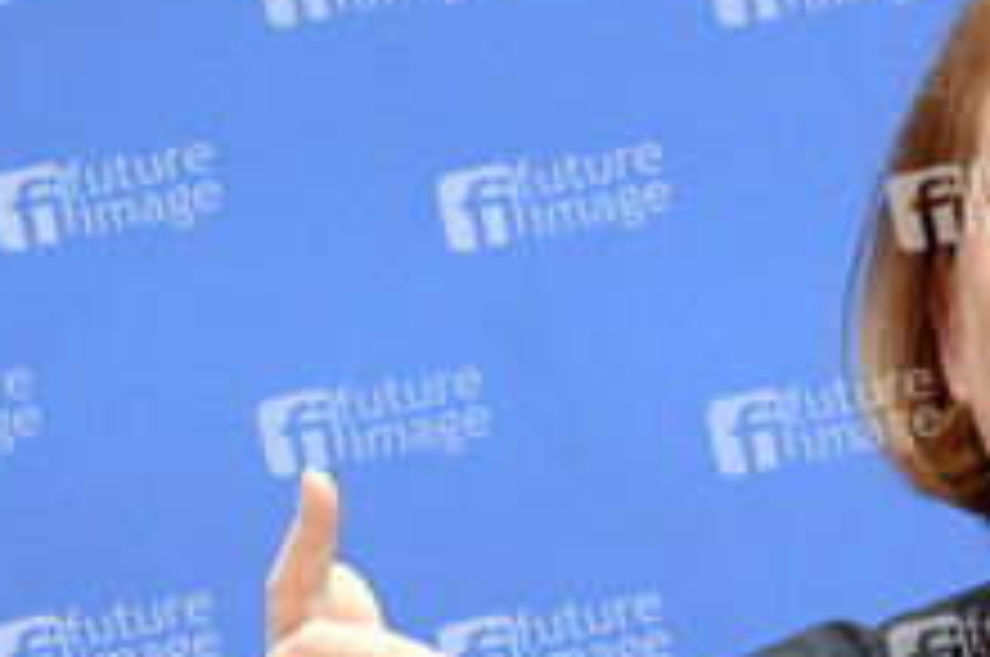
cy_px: 536
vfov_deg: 5.1
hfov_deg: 7.7
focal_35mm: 267
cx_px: 884
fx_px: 7332
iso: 4000
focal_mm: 130
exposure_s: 1/500
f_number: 5.6
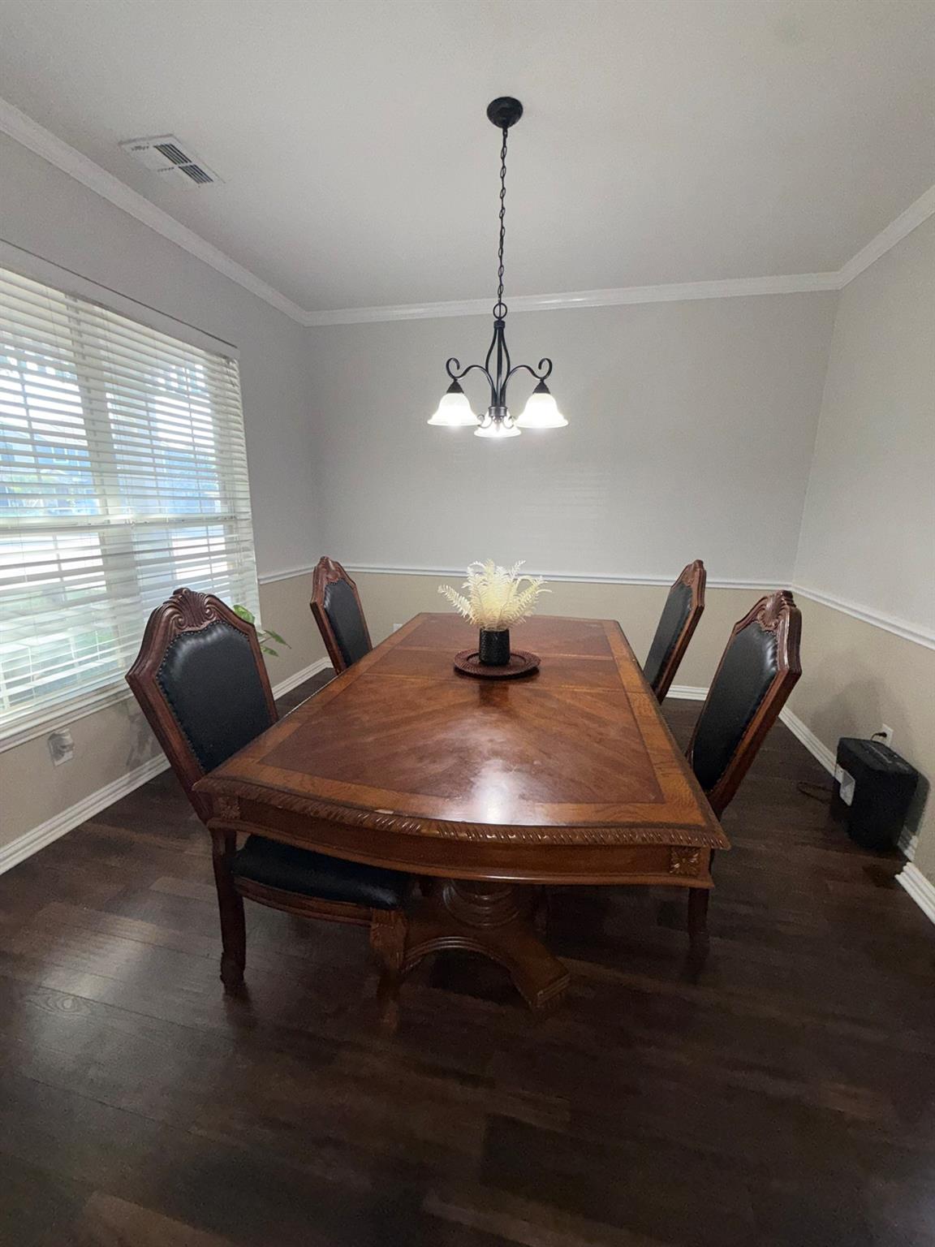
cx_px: 468
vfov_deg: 102.1
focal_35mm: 14
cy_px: 624
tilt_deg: -12.7
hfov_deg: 85.7
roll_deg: -0.7
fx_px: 504
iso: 80
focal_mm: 2.22
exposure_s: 1/96
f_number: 2.2
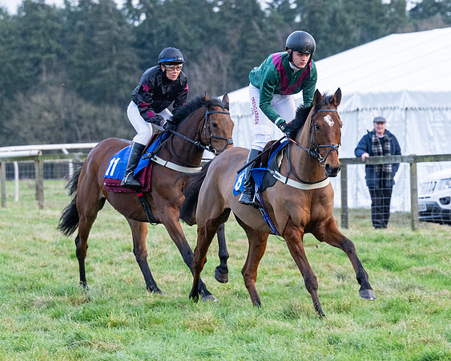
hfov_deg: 7.9
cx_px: 326
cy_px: 180
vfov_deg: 6.3
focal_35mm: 244
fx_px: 3256
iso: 1250
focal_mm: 120
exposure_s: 1/500
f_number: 4
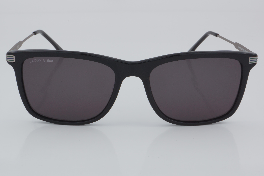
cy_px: 88
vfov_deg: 16.6
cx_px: 132
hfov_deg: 24.6
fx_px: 605
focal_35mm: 82
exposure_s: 1/4
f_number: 32
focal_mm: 55
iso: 100
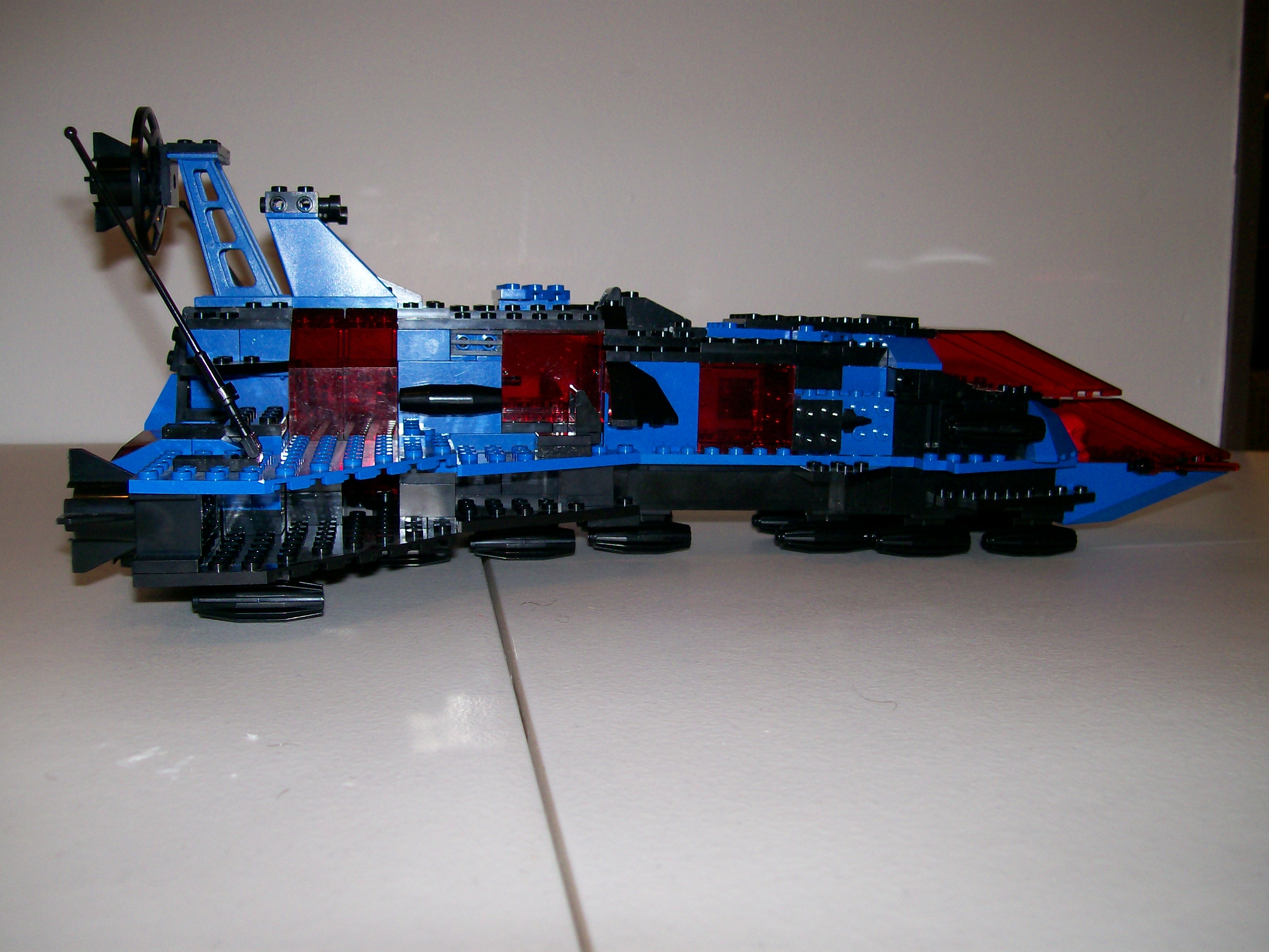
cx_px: 634
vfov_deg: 39.7
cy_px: 476
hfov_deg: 51.4
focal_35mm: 36
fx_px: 1320
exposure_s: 1/64
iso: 80
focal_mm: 6
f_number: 2.7
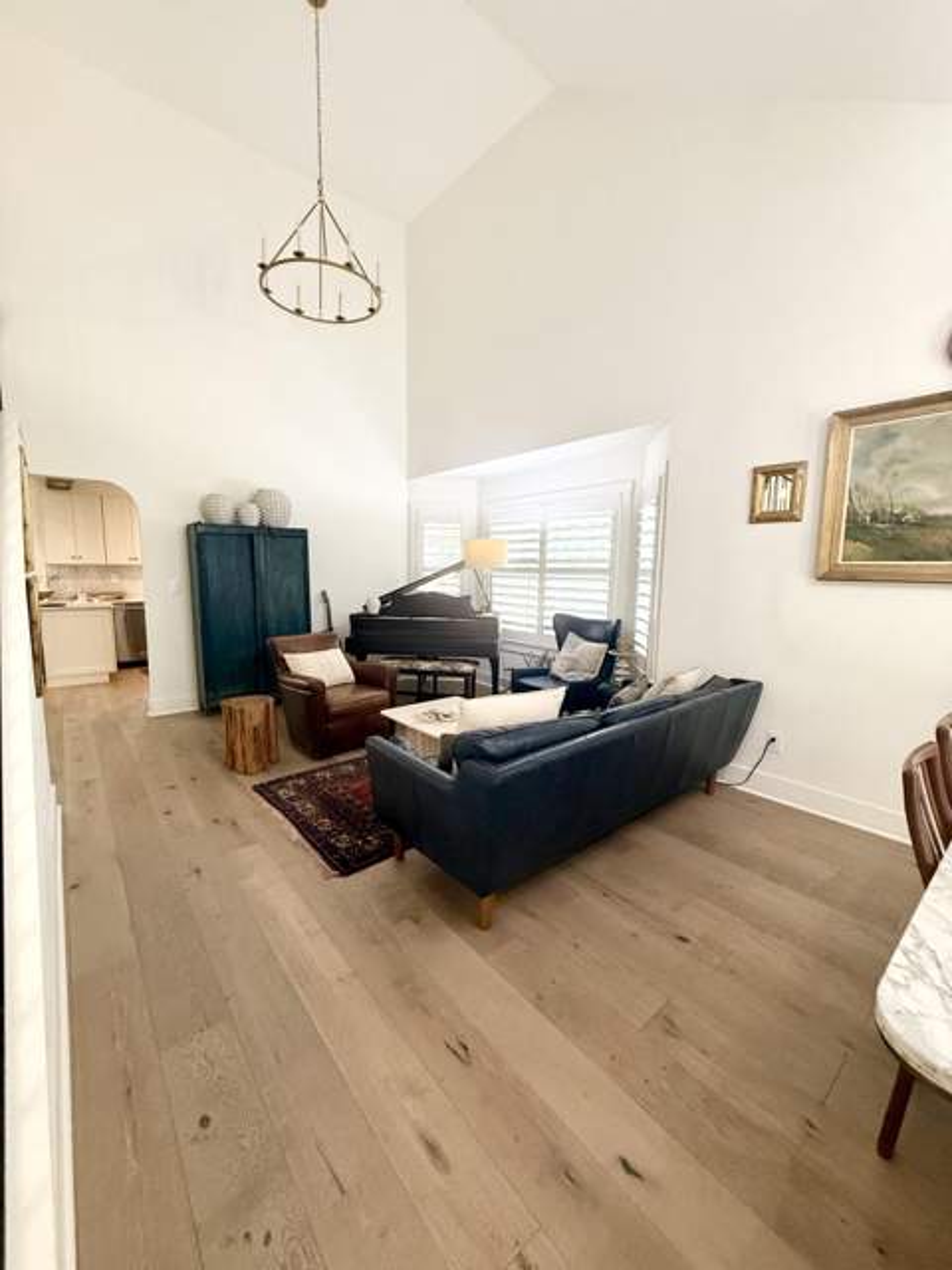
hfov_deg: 85.7
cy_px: 635
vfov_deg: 102.1
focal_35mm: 14
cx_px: 476
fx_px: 513
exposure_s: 1/60
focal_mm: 2.22
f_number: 2.2
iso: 250
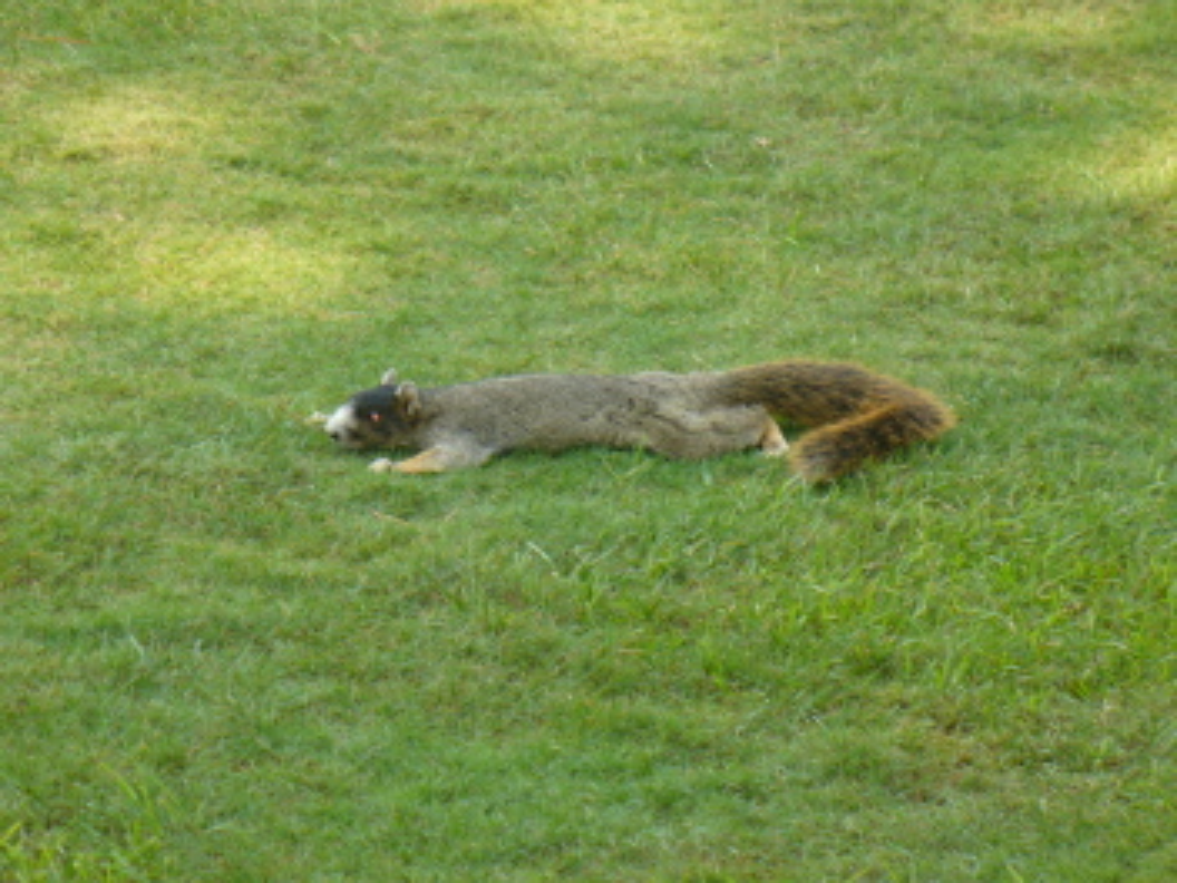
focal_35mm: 222
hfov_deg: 8.9
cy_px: 442
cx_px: 588
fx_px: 7548
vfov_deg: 6.7
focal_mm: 36.6
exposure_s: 1/125
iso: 80
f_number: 4.5
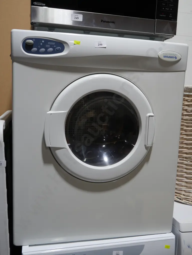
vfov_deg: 51.3
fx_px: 266
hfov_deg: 39.7
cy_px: 128
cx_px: 96
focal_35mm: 36
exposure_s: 1/100
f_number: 4
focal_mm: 18
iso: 200
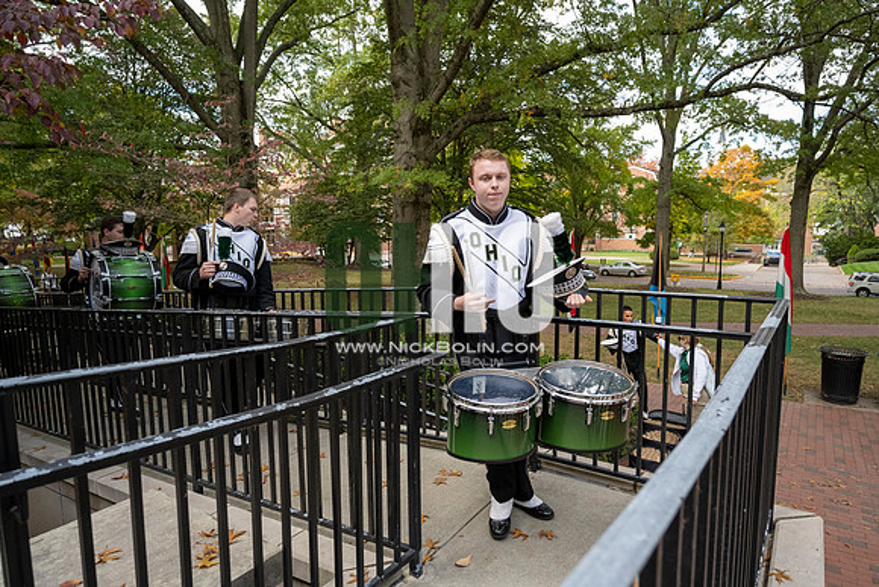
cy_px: 294
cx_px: 440
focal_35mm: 22
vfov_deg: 58.4
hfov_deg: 79.9
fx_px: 525
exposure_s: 1/1000
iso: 1000
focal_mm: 21.5
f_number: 4
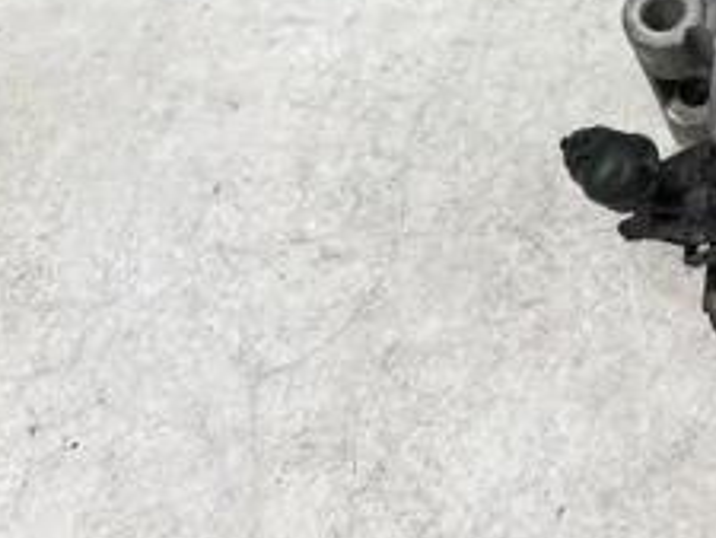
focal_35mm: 74
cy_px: -201
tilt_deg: -50.5
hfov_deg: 22.9
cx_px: 977
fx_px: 1531
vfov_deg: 18.3
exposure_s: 1/100
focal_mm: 4.2
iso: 100
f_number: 1.6
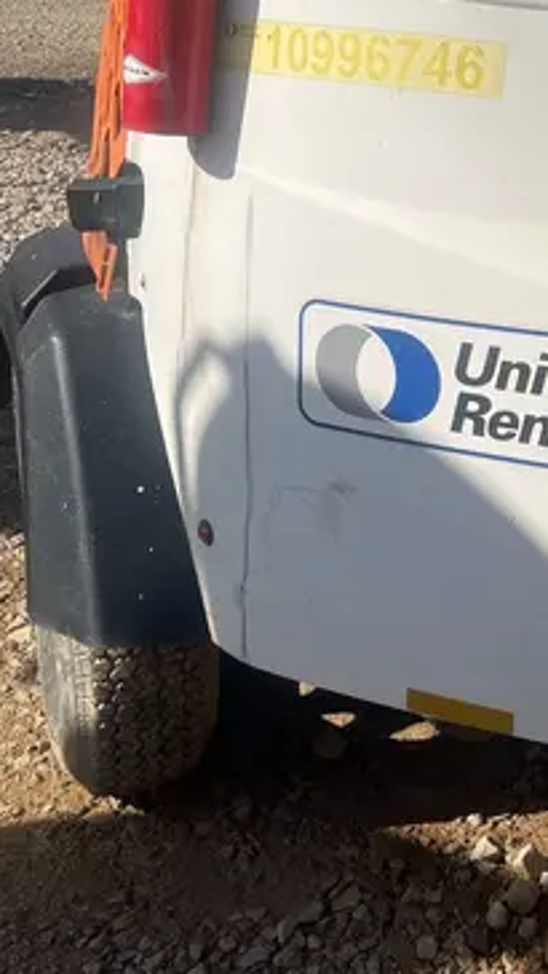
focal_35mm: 57
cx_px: 708
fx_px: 1471
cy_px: 234
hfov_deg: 19.5
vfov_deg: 35.7
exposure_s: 1/5556
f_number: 1.6
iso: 50
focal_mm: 5.1
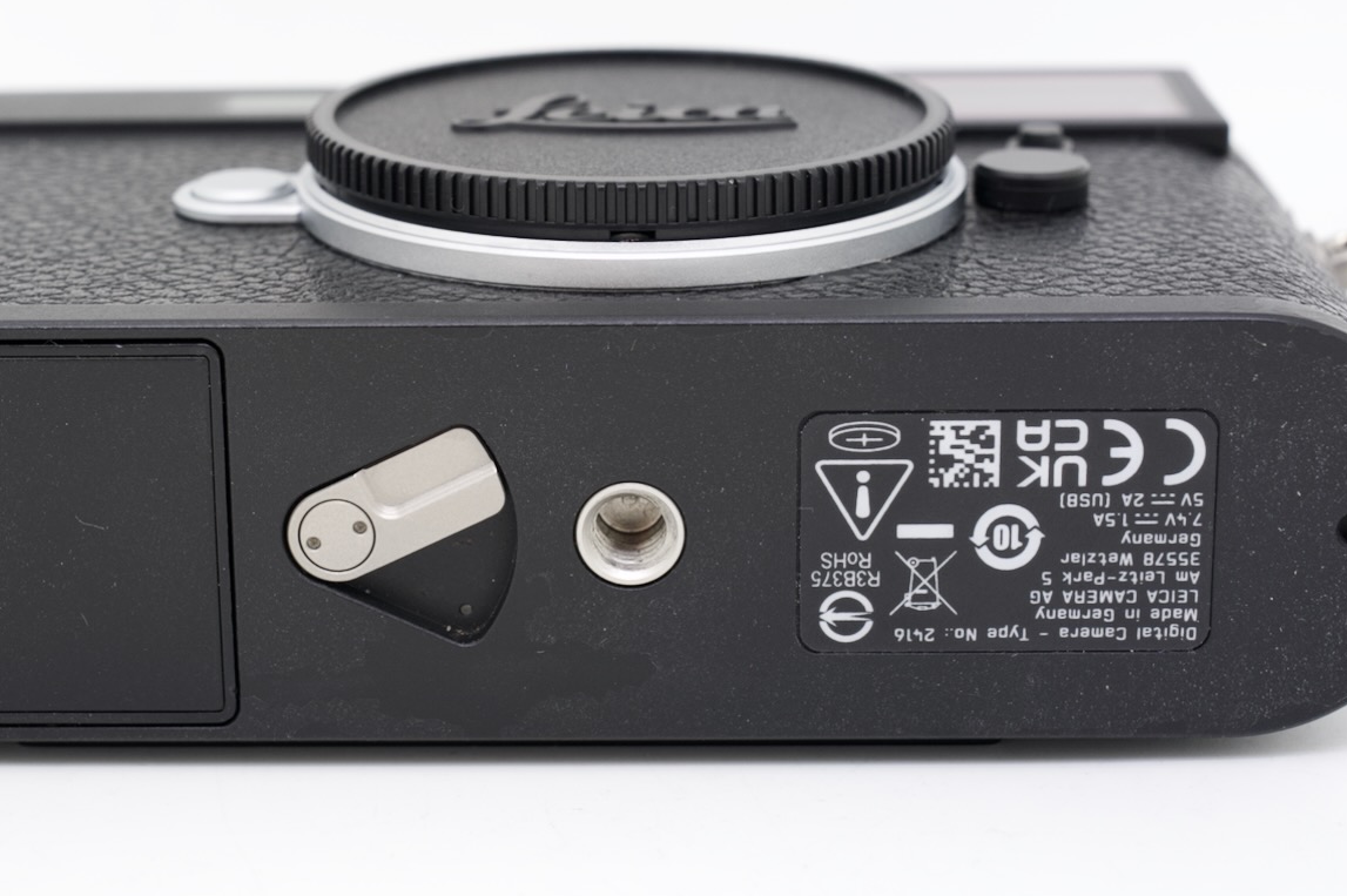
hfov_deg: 22.6
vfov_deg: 15.2
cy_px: 398
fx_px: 3365
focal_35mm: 90
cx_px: 536
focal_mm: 43
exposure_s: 1/80
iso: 800
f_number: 8
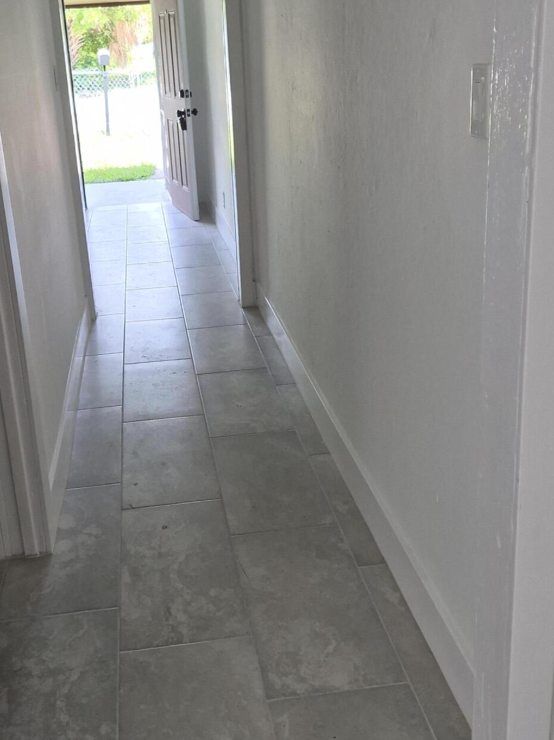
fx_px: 790
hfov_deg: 38.5
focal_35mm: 37
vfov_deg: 49.8
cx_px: 223
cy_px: 291
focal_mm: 5.4
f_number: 1.8
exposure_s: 1/180
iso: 160
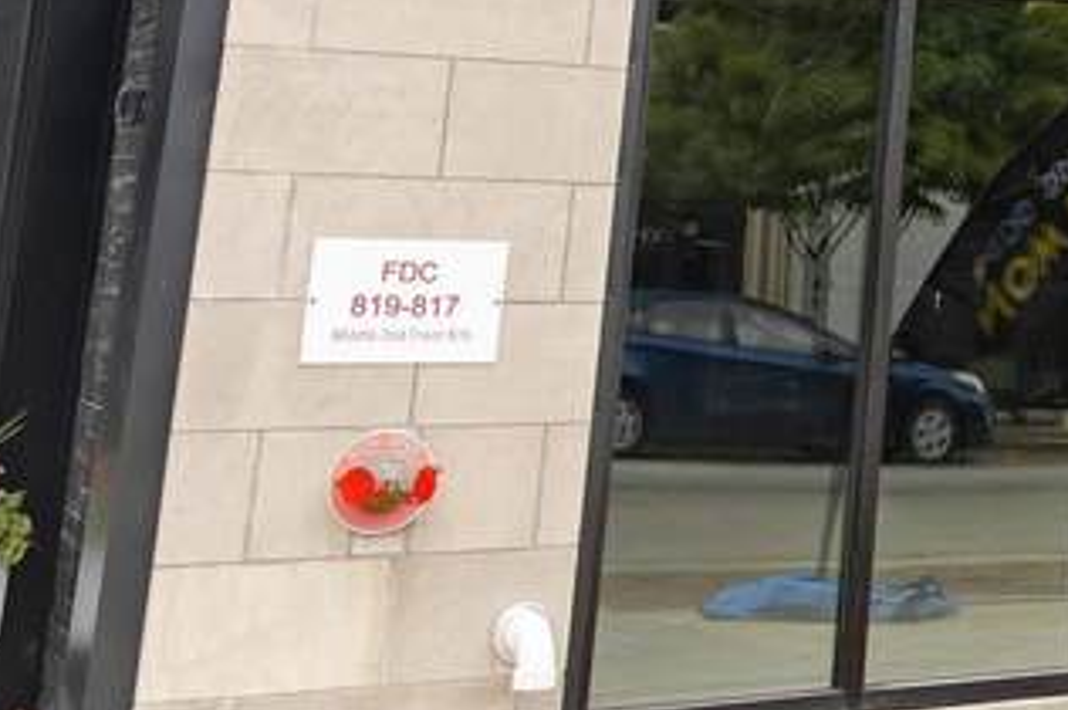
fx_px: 2163
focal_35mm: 73
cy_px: -306
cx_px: 1839
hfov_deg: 20.8
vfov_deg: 17.1
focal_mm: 18
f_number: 5
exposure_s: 1/60
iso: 400
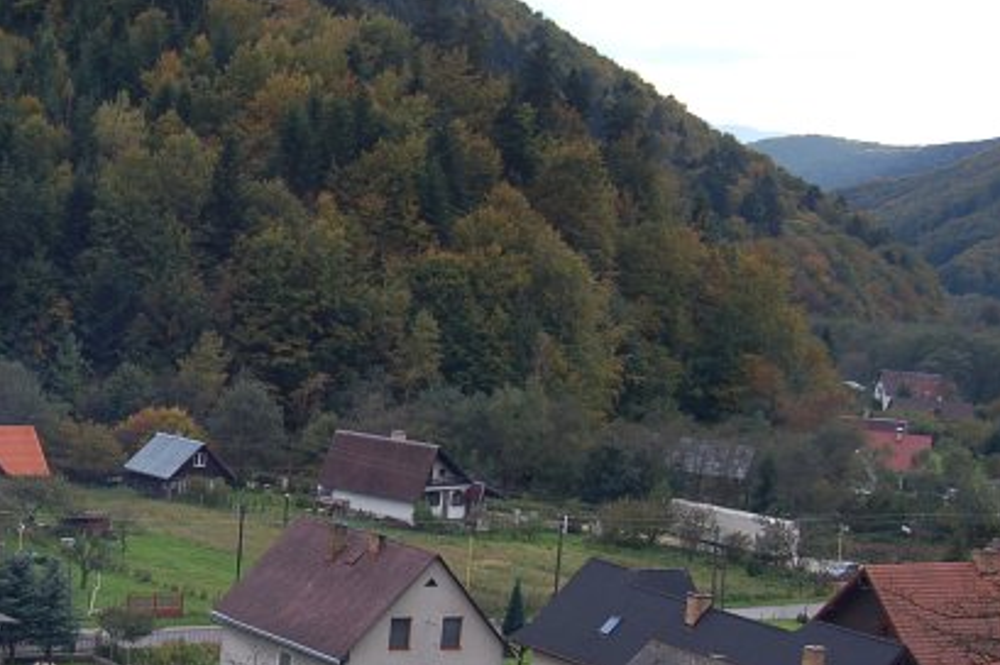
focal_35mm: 91
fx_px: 2525
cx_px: 34
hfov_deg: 21.7
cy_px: 474
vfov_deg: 15.0
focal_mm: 31
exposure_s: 1/125
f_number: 6.3
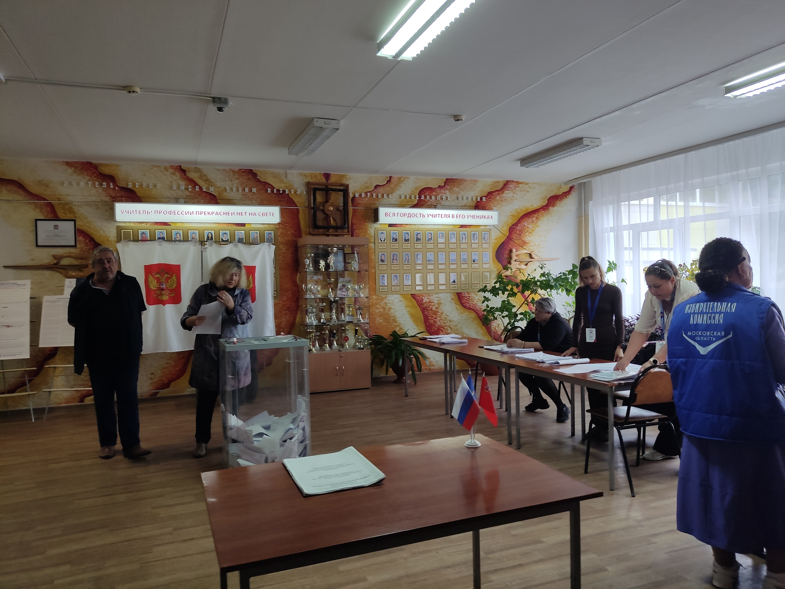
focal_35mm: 25
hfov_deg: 69.4
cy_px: 294
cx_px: 392
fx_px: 567
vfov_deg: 54.9
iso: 122
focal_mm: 4.71
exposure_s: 1/50
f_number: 1.79
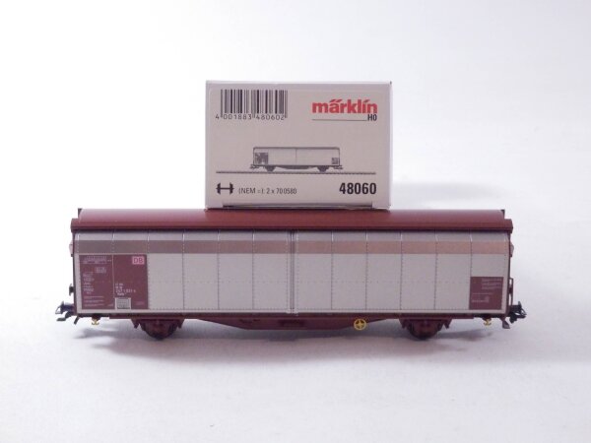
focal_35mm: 66
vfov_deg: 22.3
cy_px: 222
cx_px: 296
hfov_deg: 29.4
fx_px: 1127
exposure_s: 1/160
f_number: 4.4
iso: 1250
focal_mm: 11.9
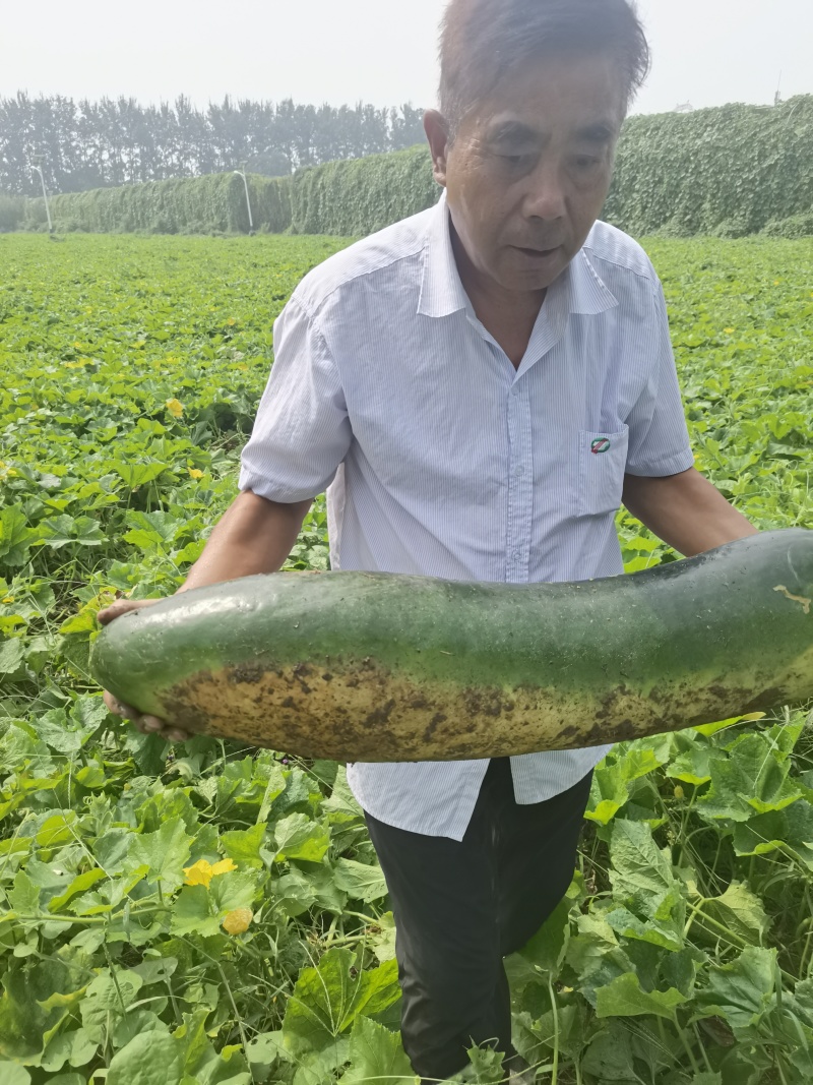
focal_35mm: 27
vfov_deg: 65.3
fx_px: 846
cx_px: 406
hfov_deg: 51.3
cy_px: 542
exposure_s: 1/994
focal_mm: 5.58
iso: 50
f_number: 1.9
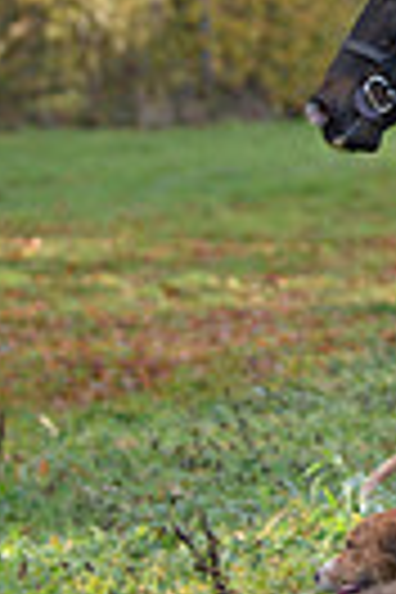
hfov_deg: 2.6
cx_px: 981
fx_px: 8678
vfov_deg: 3.9
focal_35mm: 526
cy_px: -81
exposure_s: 1/1000
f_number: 2.8
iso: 800
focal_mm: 120
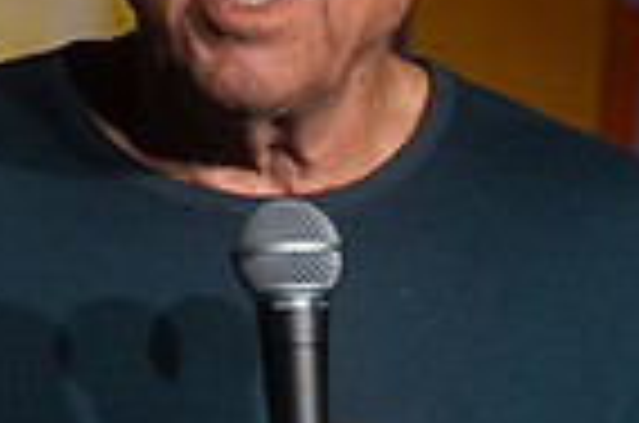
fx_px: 8713
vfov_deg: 2.8
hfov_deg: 4.2
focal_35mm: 492
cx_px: -407
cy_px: 35
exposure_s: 1/320
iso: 2000
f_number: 3.5
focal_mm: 110
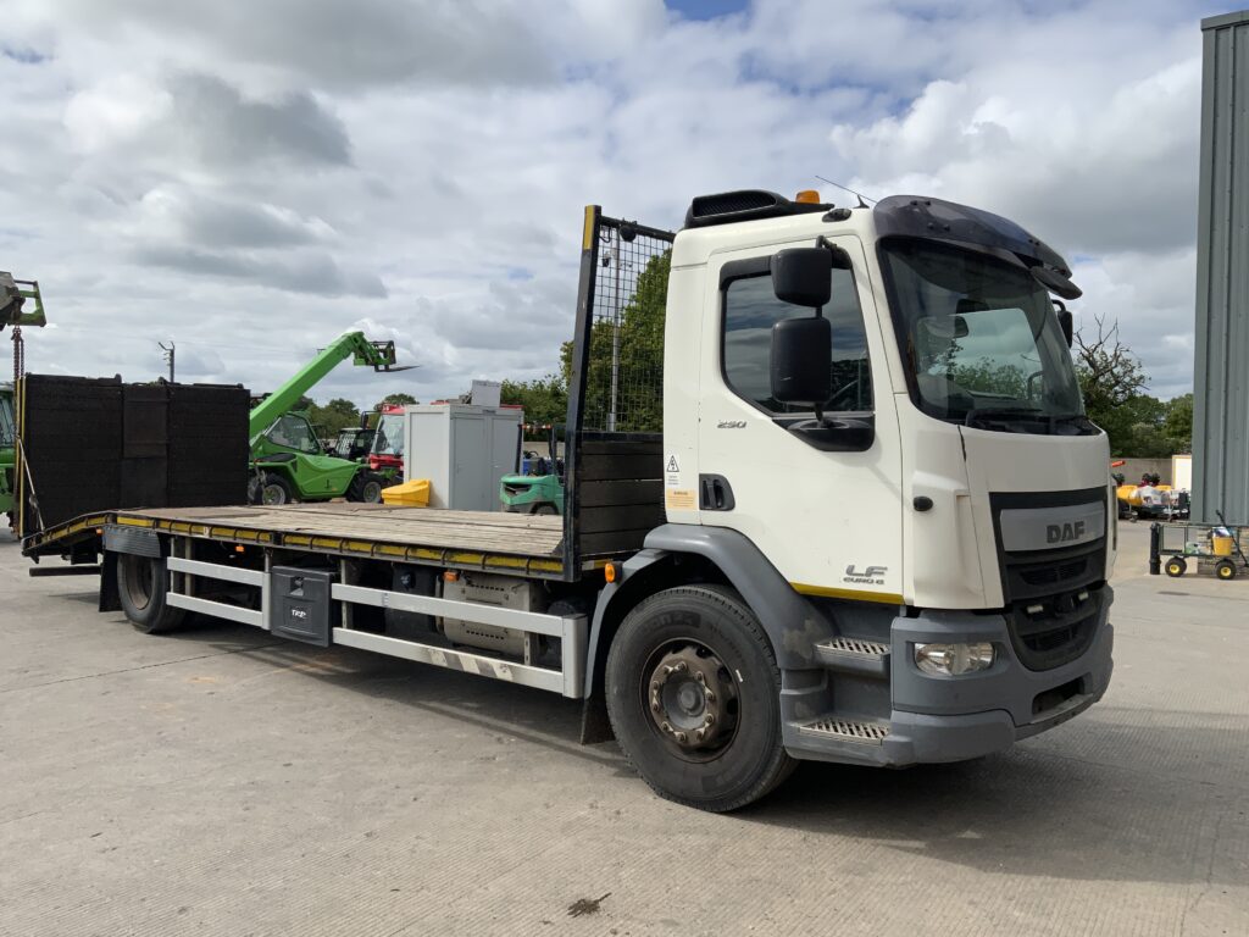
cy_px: 468
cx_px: 624
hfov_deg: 61.7
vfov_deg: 48.2
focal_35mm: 29
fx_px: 1046
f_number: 1.8
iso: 16
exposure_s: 1/3125
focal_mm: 3
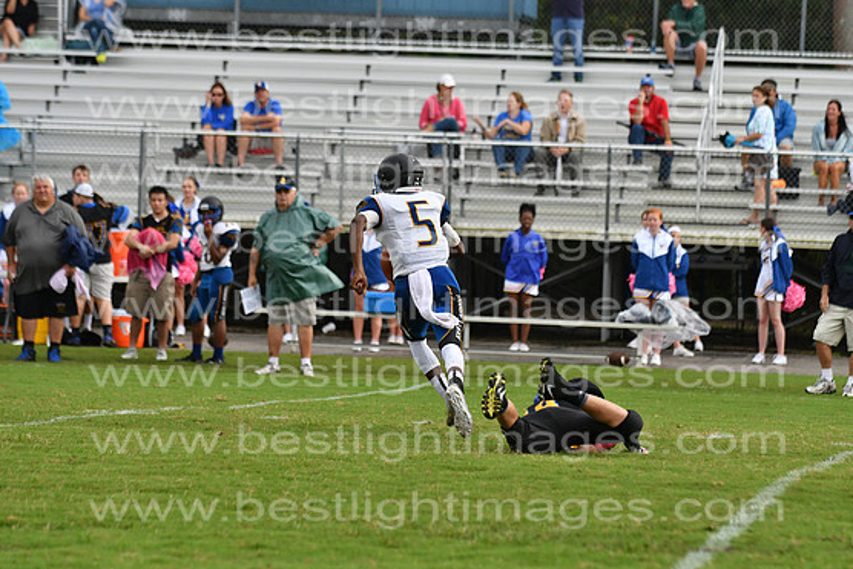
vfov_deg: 6.3
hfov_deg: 9.4
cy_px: 275
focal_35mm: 219
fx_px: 5190
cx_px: 437
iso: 800
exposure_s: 1/4000
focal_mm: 140
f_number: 3.5
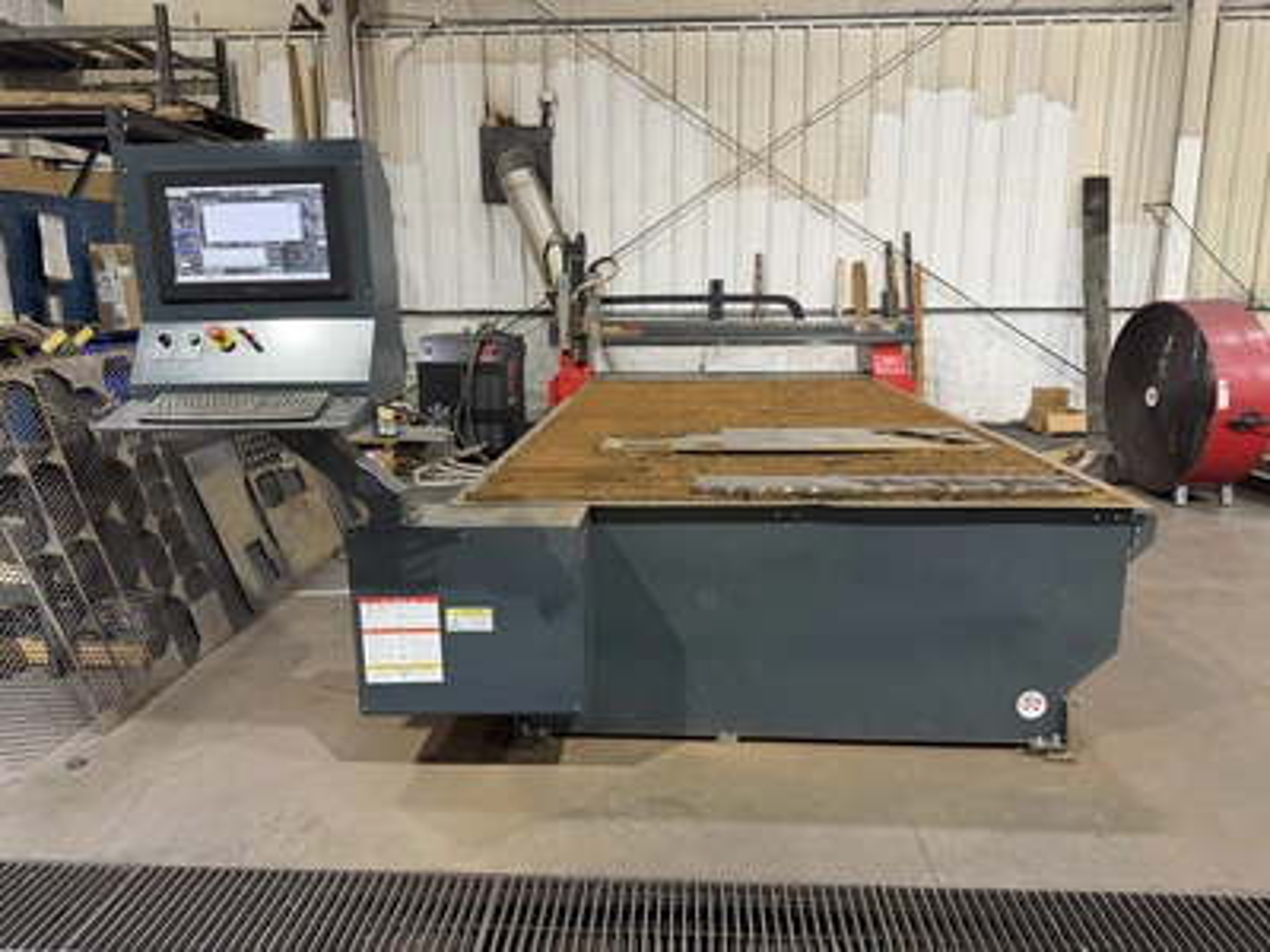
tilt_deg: -11.7
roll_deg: +0.9
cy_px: 476
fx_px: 881
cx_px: 635
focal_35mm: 24
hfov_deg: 71.6
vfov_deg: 56.8
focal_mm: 6.76
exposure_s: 1/60
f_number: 1.78
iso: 400
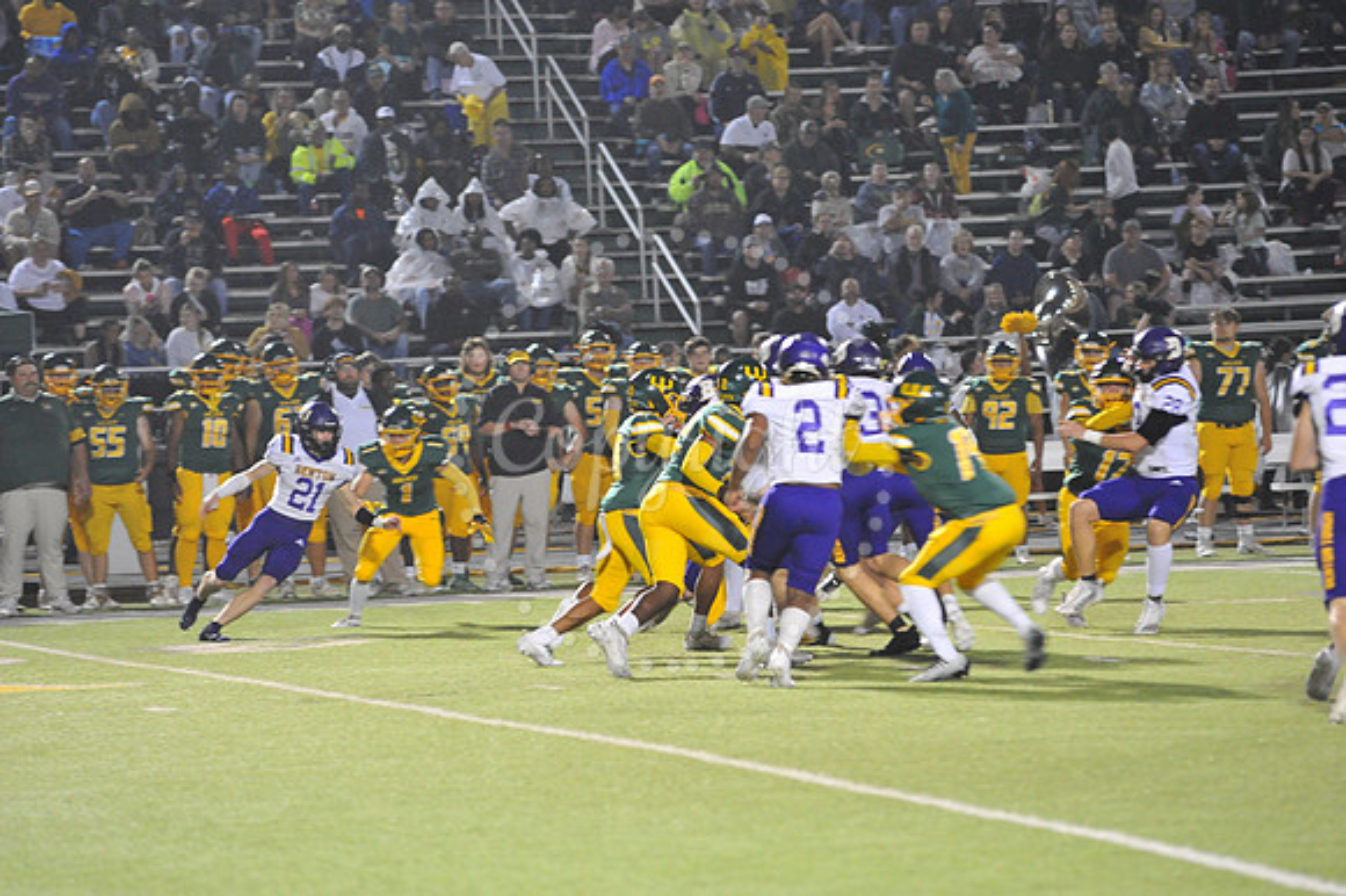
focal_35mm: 200
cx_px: 673
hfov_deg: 10.3
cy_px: 448
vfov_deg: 6.9
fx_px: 7473
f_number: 4
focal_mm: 200
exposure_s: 1/160
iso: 4000
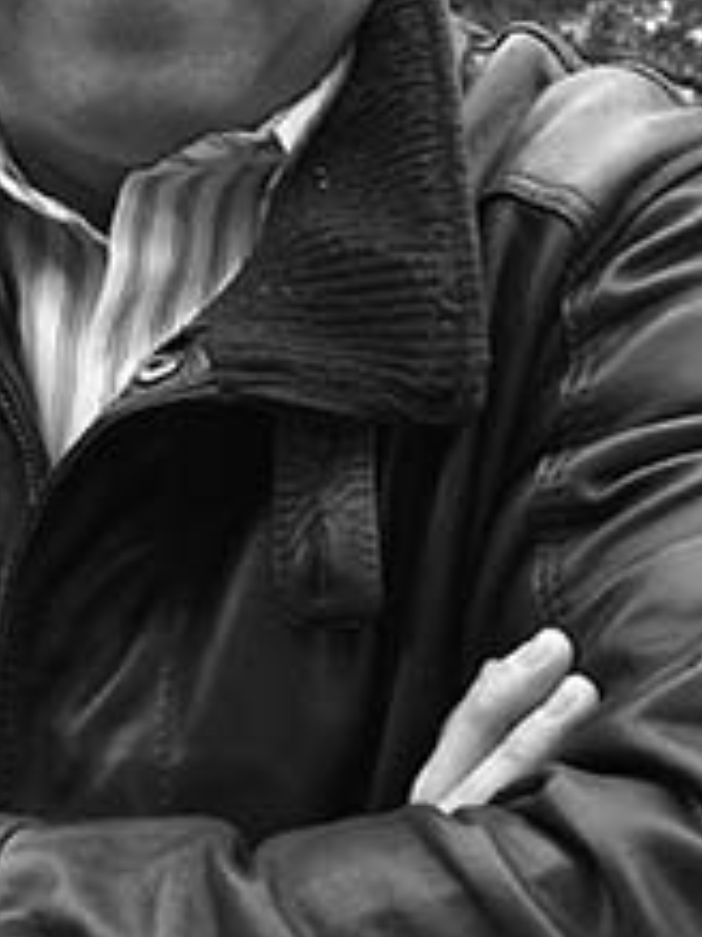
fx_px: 2598
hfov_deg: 15.4
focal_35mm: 96
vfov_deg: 20.4
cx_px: 227
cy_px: 308
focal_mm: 5.8
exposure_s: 1/43.2
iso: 50
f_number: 3
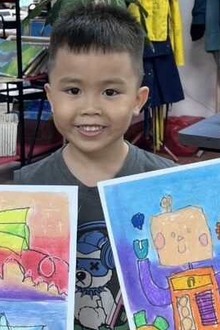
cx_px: 93
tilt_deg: -11.1
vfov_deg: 29.9
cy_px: 118
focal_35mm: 67
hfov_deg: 20.3
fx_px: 615
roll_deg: +1.7
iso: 100
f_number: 1.5
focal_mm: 5.7
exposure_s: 1/100
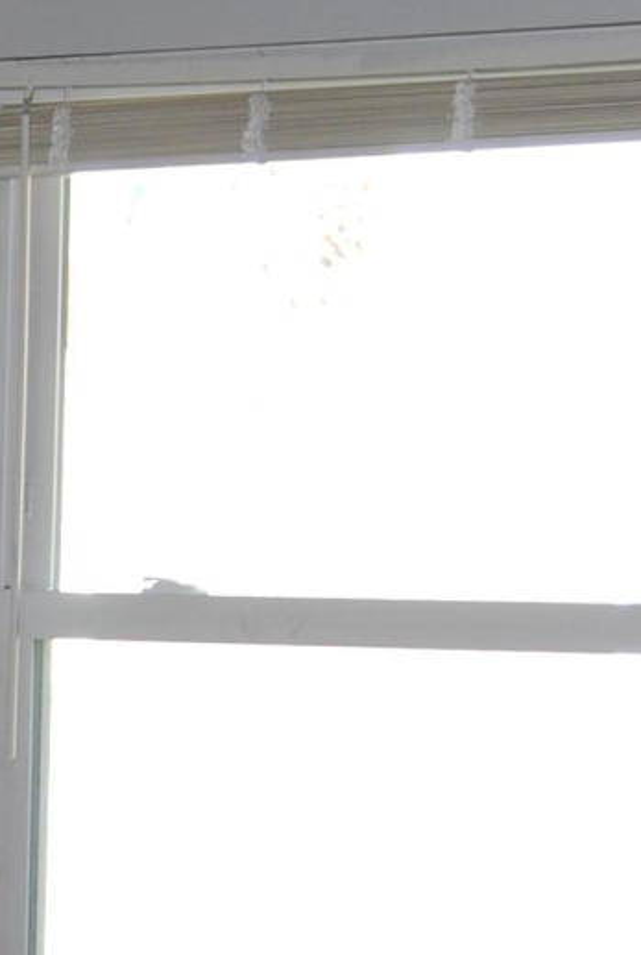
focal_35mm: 151
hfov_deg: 8.9
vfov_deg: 13.5
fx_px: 4014
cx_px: -358
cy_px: 840
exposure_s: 1/60
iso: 200
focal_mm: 26
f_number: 4.2
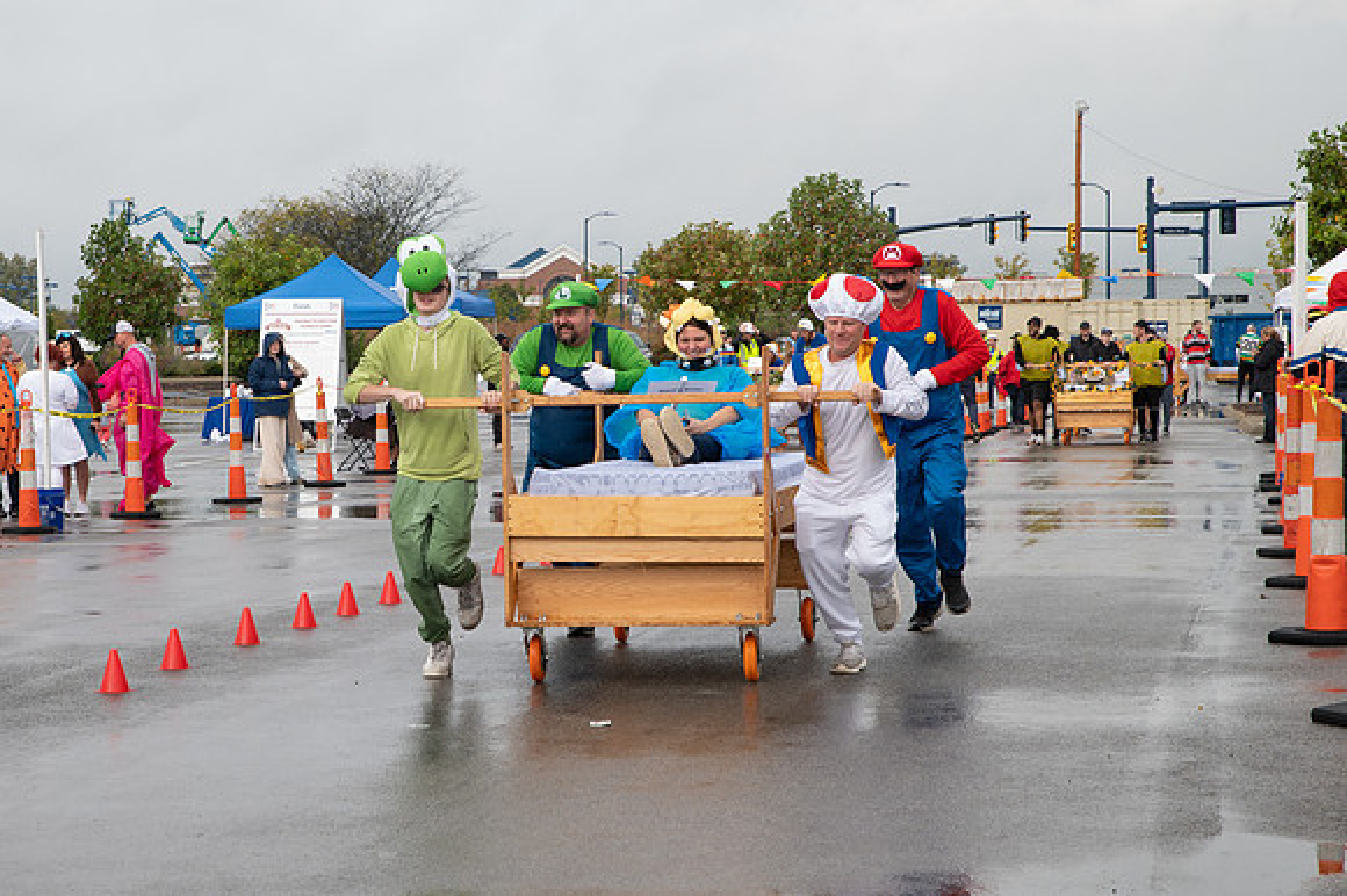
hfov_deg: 21.0
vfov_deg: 14.1
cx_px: 448
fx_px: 3627
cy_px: 468
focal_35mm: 97
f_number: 7.1
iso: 400
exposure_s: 1/500
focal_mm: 70
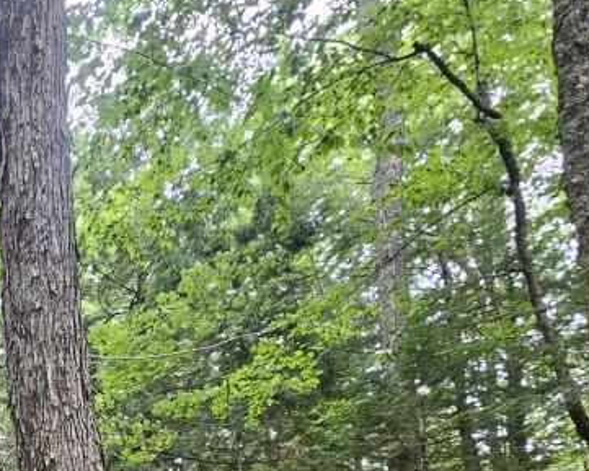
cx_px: -173
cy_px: 614
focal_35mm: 36
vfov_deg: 31.5
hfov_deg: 35.1
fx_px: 628
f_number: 2.2
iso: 200
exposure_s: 1/60
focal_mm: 2.2
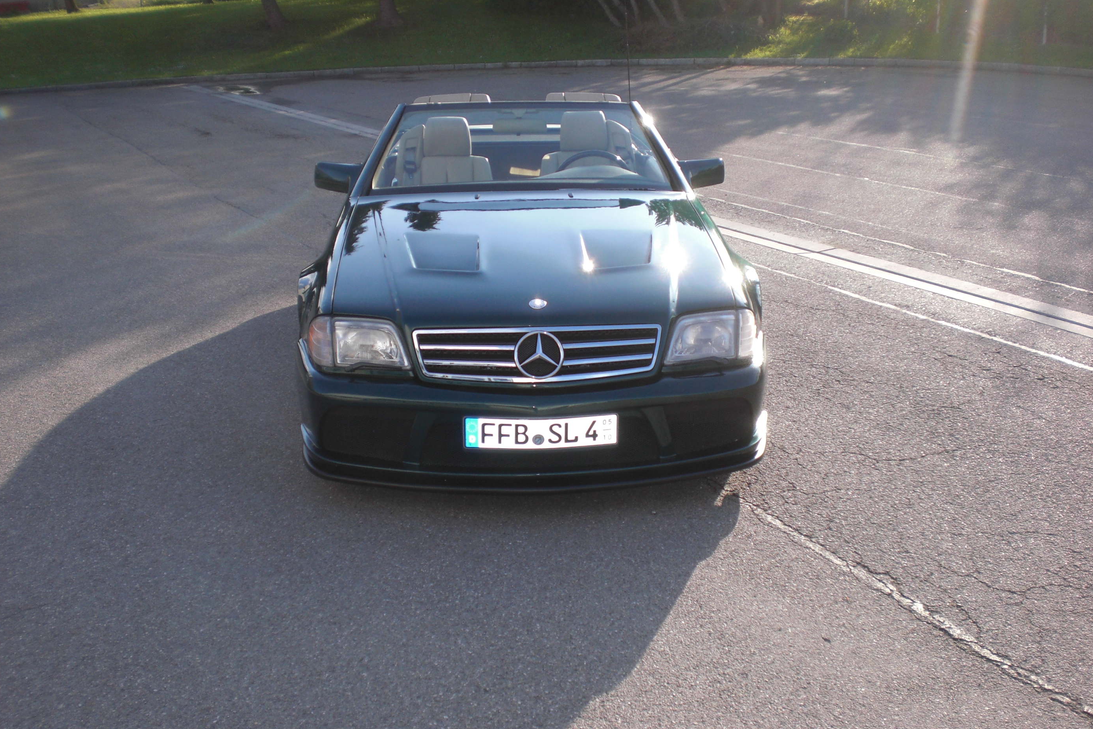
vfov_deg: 33.4
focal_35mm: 40
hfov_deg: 48.5
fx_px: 1214
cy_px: 364
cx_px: 548
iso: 64
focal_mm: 6.3
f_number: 3.1
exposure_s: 1/320
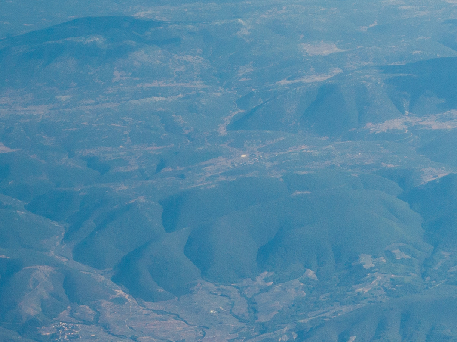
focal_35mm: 237
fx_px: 3128
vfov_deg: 6.1
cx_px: 1171
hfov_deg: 7.7
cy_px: 716
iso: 100
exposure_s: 1/250
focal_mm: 45
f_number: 8
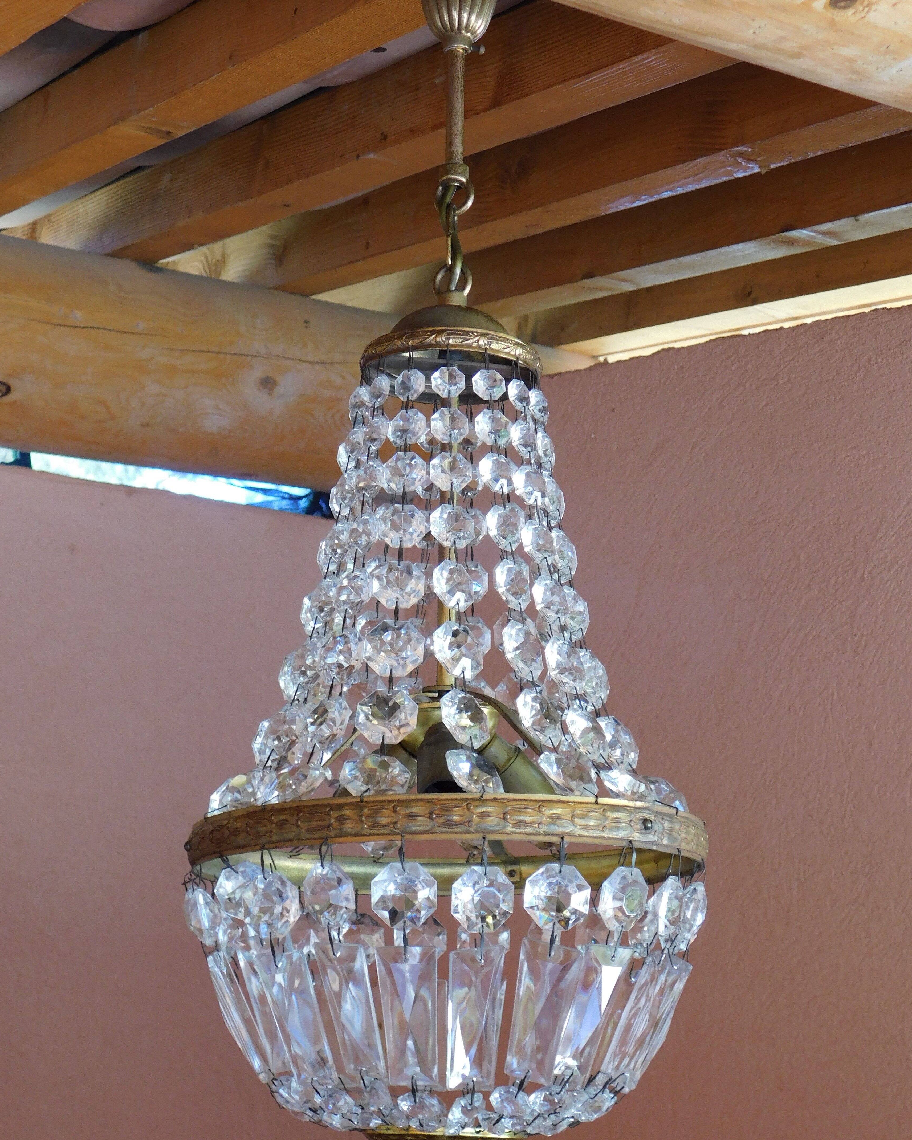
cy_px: 601
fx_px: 2092
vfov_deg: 30.5
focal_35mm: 62
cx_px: 458
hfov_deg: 24.6
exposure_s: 1/30
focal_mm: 10.4
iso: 140
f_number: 4
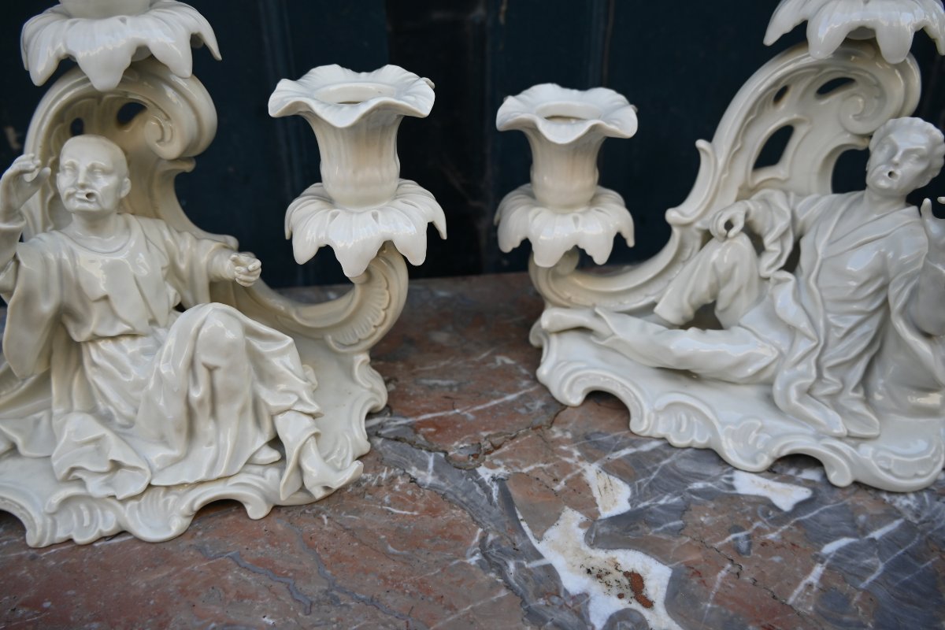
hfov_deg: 63.2
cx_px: 472
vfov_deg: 44.6
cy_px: 315
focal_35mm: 29
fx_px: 768
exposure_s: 1/250
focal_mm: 19.5
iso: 200
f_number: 4
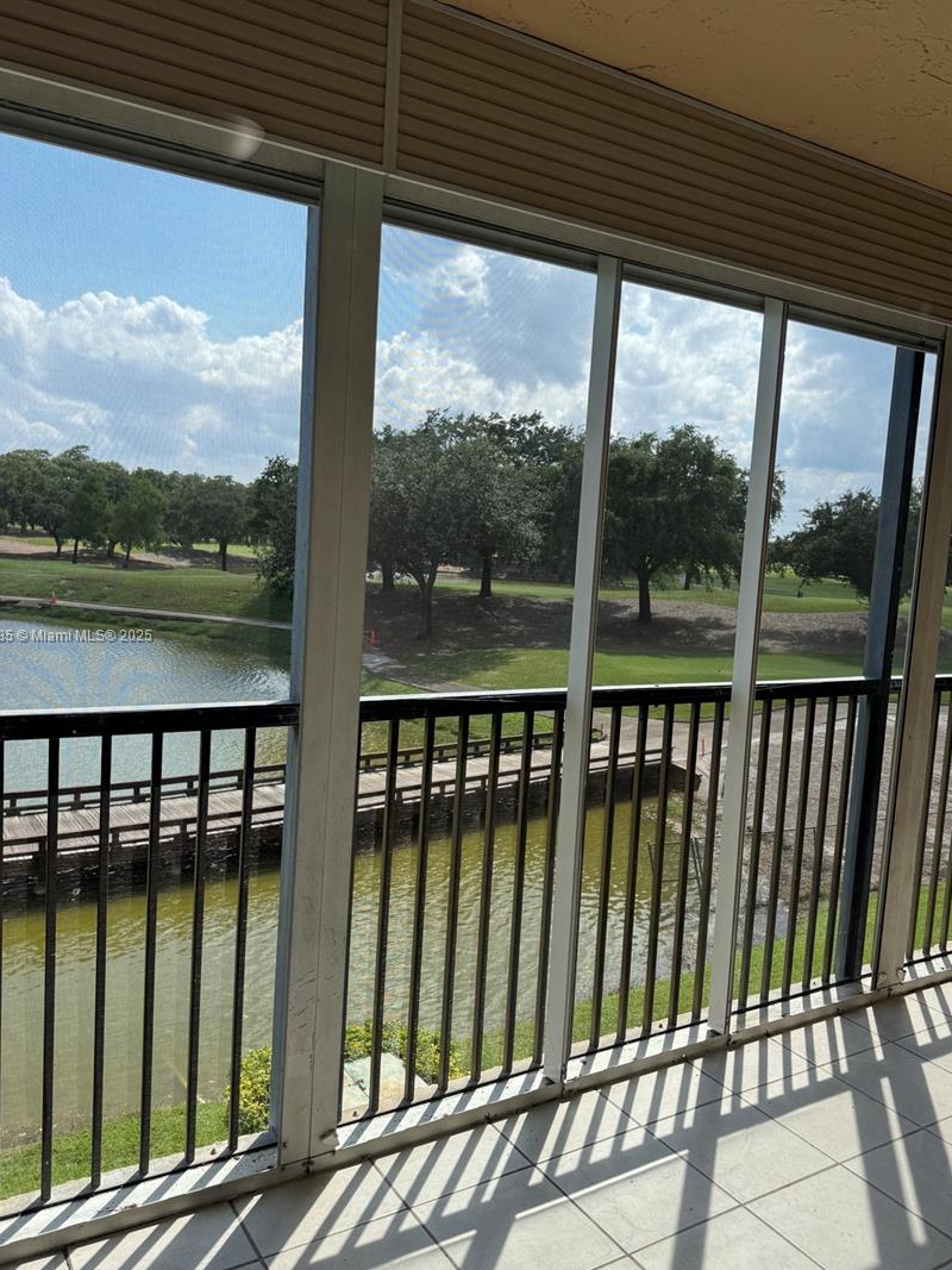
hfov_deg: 51.3
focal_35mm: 27
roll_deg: -4.0
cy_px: 637
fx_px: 990
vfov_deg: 65.3
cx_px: 470
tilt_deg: -6.8
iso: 80
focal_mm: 6.76
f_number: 1.78
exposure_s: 1/3413
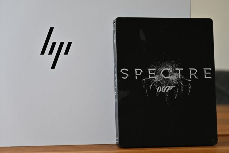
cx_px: 114
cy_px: 76
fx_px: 744
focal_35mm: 117
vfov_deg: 11.7
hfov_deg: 17.5
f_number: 4.8
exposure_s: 1/125
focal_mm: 78
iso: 640
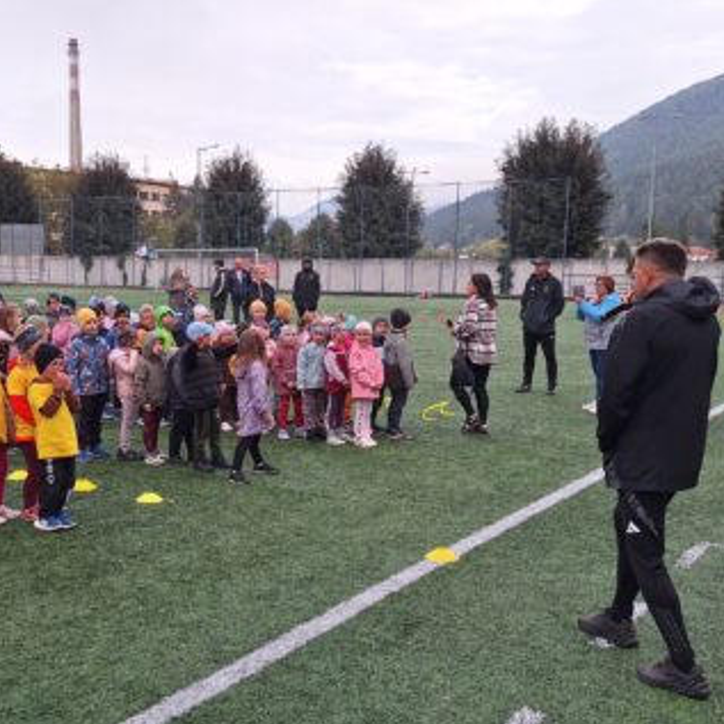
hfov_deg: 40.6
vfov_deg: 40.9
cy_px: 395
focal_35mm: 41
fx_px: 970
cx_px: 272
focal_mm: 5.54
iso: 40
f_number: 1.8
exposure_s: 1/893
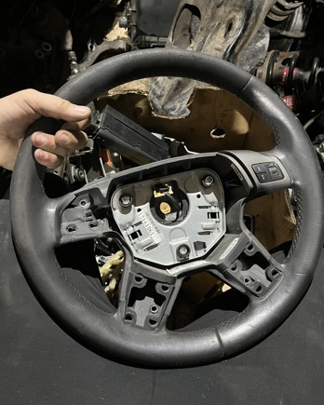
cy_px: 187
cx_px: 165
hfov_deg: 51.5
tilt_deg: -60.4
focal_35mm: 28
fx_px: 336
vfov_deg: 62.1
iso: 640
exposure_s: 1/33
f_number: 1.6
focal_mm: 5.1
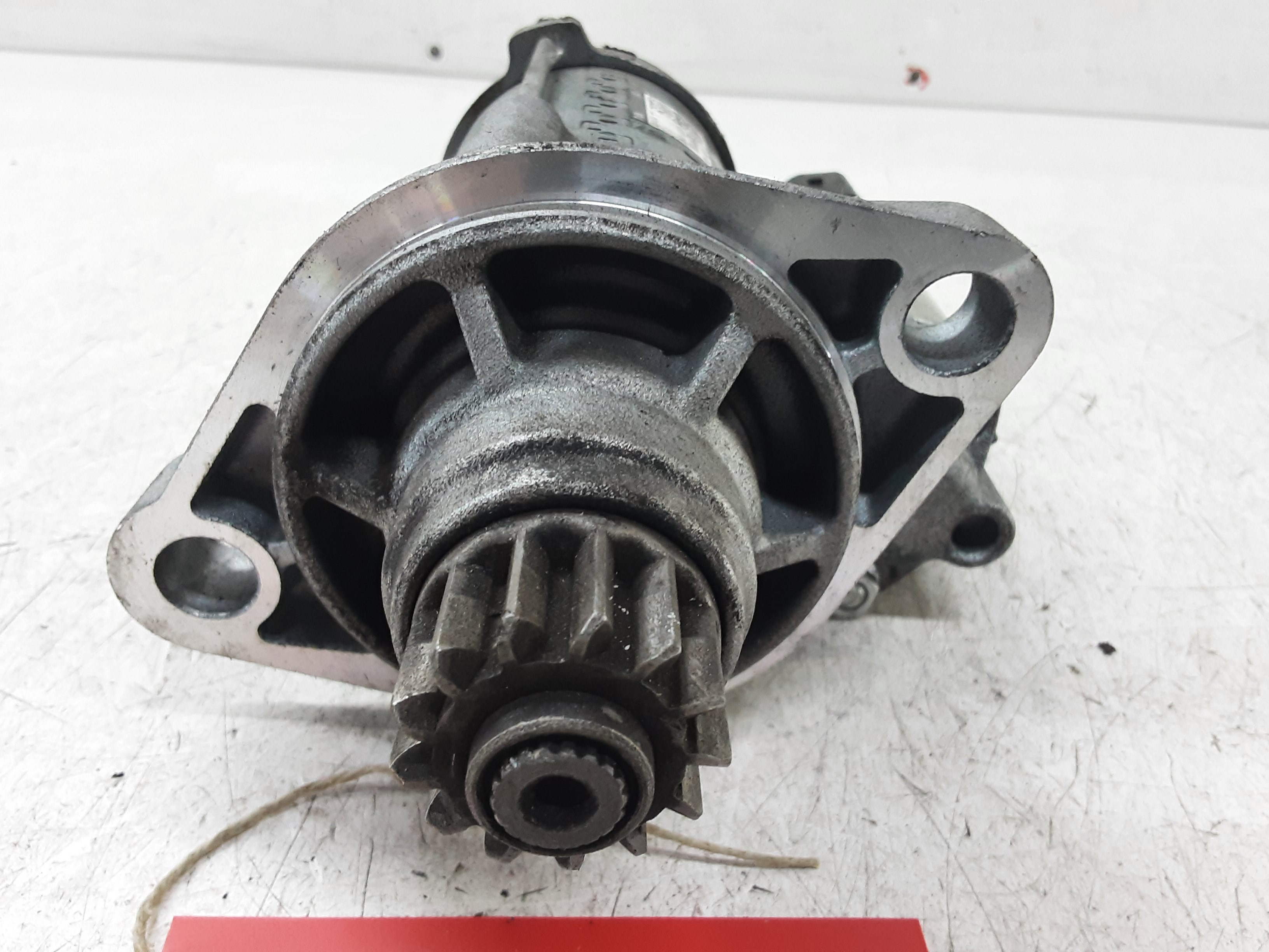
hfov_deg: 65.3
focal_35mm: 27
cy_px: 476
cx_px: 634
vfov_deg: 51.4
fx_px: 990
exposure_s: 1/33
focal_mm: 2.91
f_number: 1.9
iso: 160
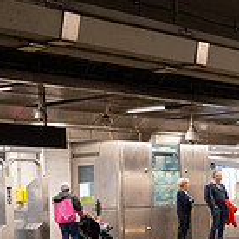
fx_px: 711
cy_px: 197
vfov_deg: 18.9
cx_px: 471
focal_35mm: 91
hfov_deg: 15.5
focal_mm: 25.5
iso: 6400
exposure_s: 1/200
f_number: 4.5
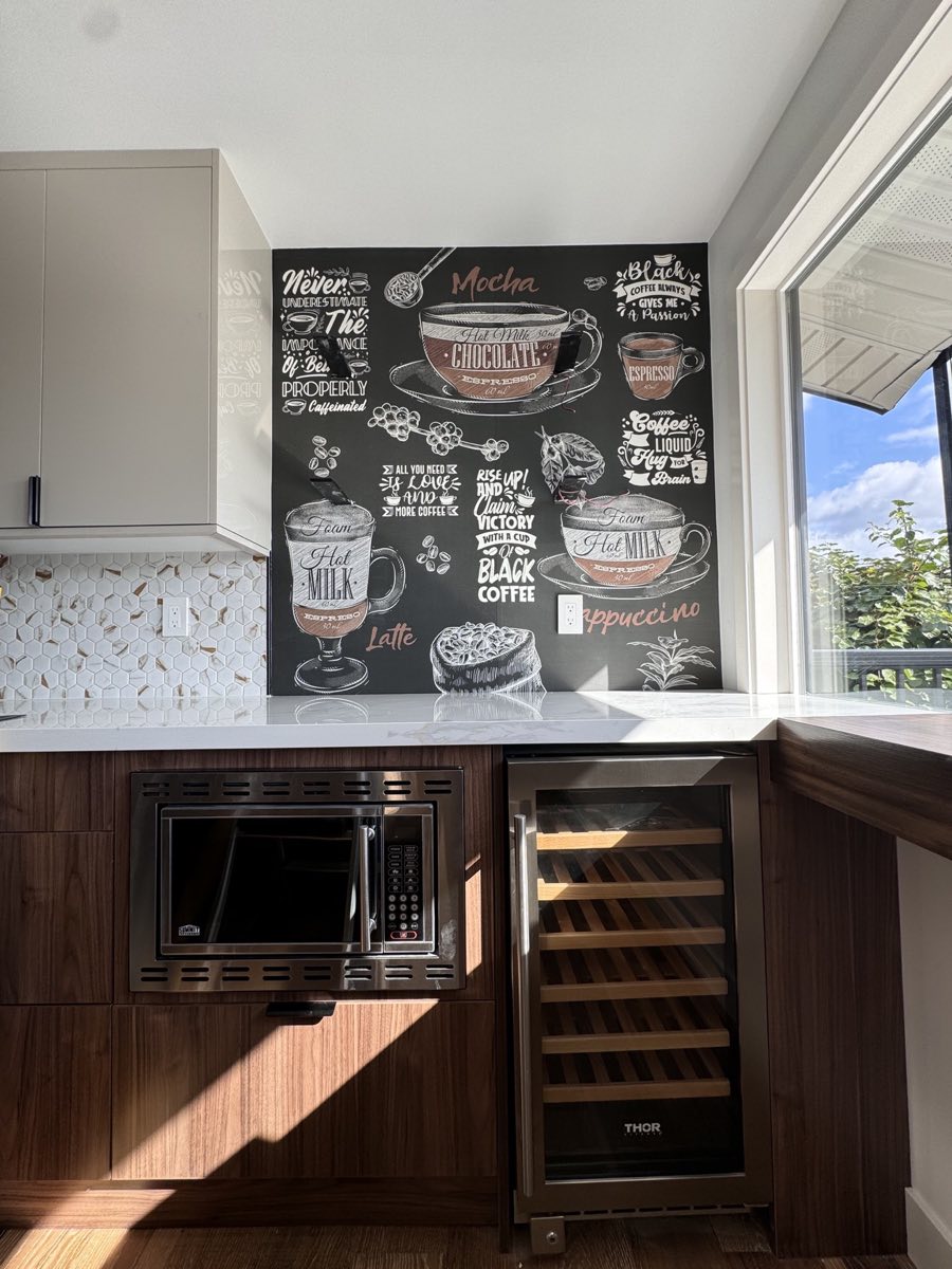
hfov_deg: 85.7
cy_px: 634
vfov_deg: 102.1
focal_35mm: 14
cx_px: 476
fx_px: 513
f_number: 2.2
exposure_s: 1/203
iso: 40
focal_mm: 2.22
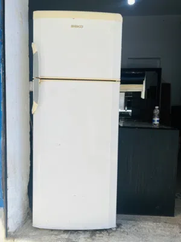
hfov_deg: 53.1
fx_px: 181
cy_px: 121
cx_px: 90
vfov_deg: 67.3
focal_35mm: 26
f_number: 1.5
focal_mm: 5.7
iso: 50
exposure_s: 1/1575
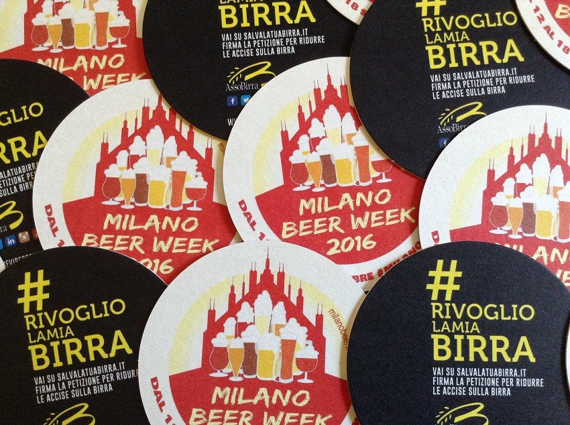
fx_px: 542
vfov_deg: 42.8
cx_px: 285
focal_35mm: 33
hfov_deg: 55.4
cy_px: 212
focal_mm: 3.3
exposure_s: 1/24
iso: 160
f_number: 2.4
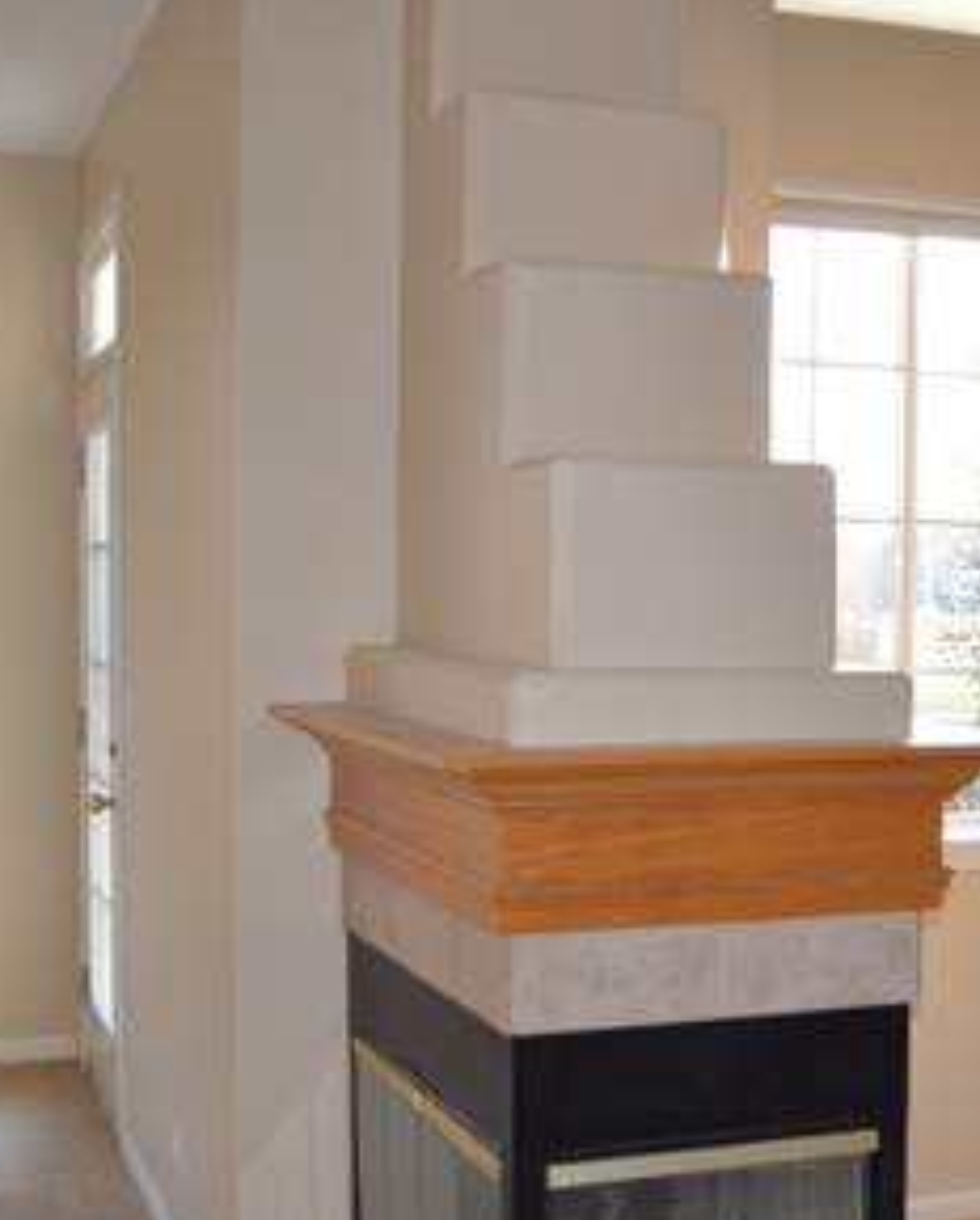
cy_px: 688
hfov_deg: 26.4
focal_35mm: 56
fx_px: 2026
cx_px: 849
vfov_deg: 33.5
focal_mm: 18
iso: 400
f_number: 3.5
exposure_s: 1/60
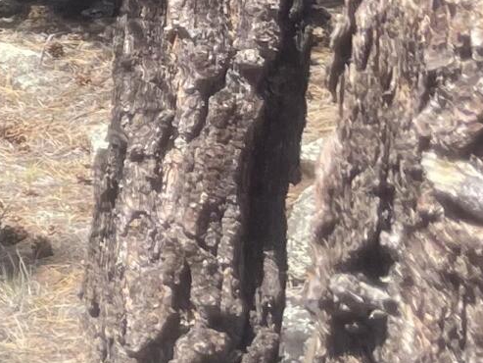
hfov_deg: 10.5
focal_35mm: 152
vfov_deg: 9.2
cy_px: -342
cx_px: -797
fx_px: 2121
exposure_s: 1/1266
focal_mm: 5.1
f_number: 1.6
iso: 32
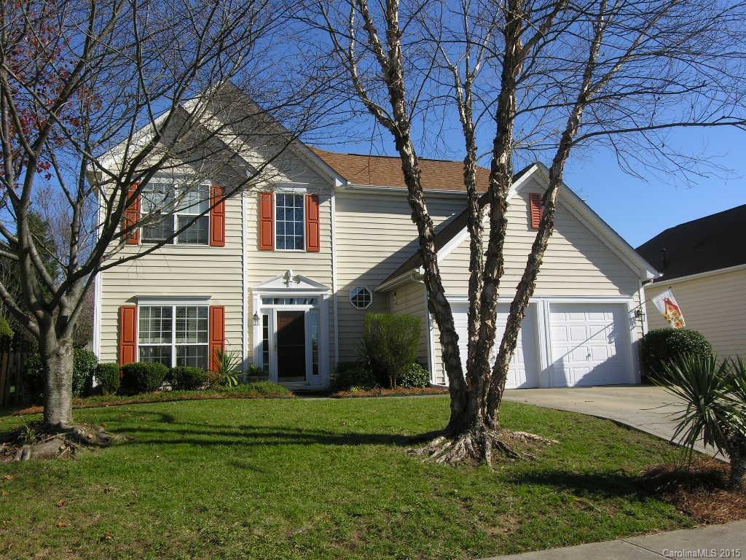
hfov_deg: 60.0
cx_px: 373
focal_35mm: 30
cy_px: 280
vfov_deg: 46.8
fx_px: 647
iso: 50
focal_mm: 7.5
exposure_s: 1/213
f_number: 6.2
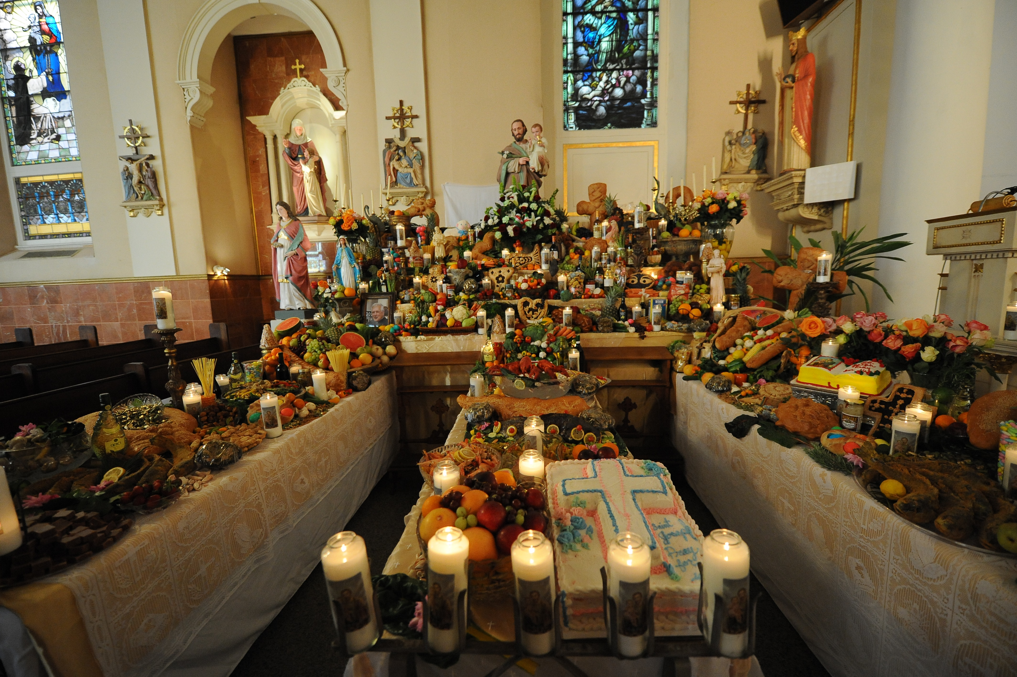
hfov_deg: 100.4
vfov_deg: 77.3
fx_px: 423
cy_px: 338
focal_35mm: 15
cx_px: 508
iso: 3200
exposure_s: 1/160
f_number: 3.2
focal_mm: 15
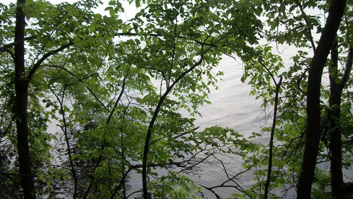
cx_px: 176
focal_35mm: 35
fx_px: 328
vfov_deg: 33.7
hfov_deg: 56.6
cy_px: 94
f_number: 2.9
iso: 80
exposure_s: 1/320
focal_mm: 5.7
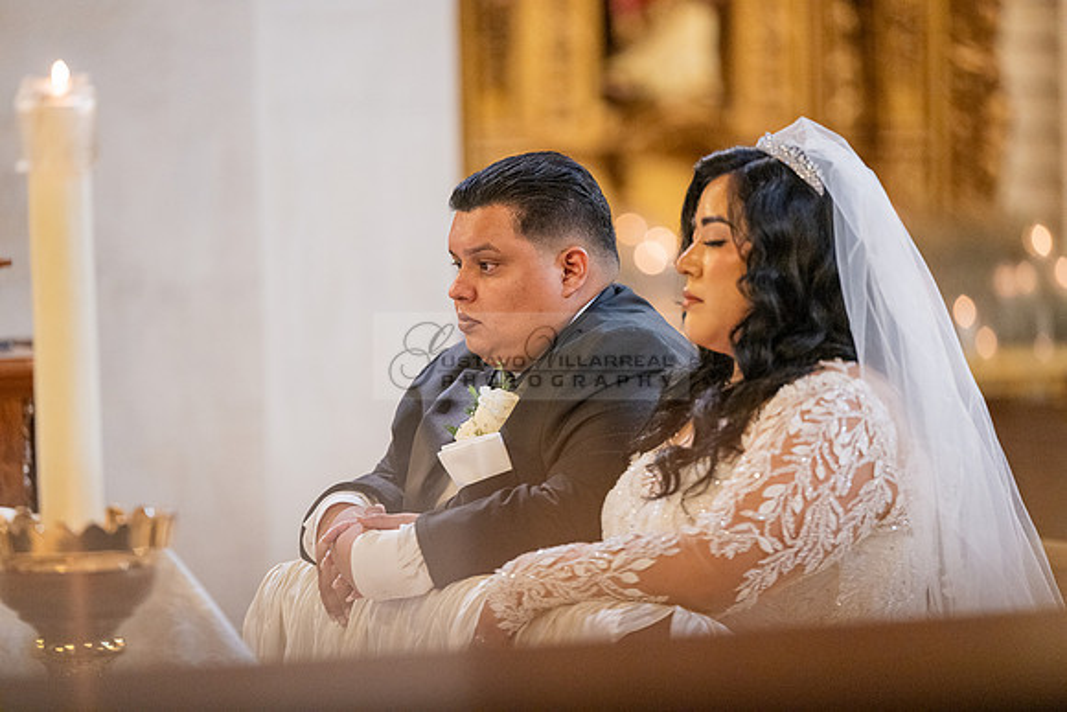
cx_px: 534
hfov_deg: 10.3
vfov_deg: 6.9
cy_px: 356
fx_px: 5929
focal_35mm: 200
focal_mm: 200
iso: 2000
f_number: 2.8
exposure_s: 1/160
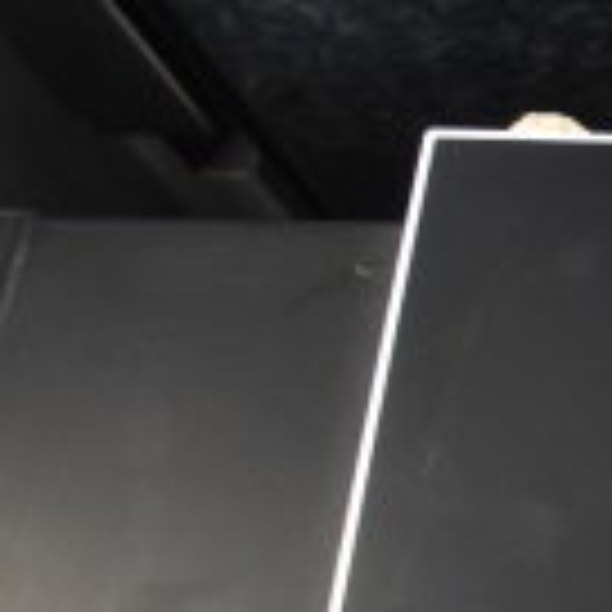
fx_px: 2060
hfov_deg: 13.6
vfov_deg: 16.5
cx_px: 1332
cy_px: 628
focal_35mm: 103
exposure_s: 1/30
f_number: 3.5
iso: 1250
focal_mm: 18
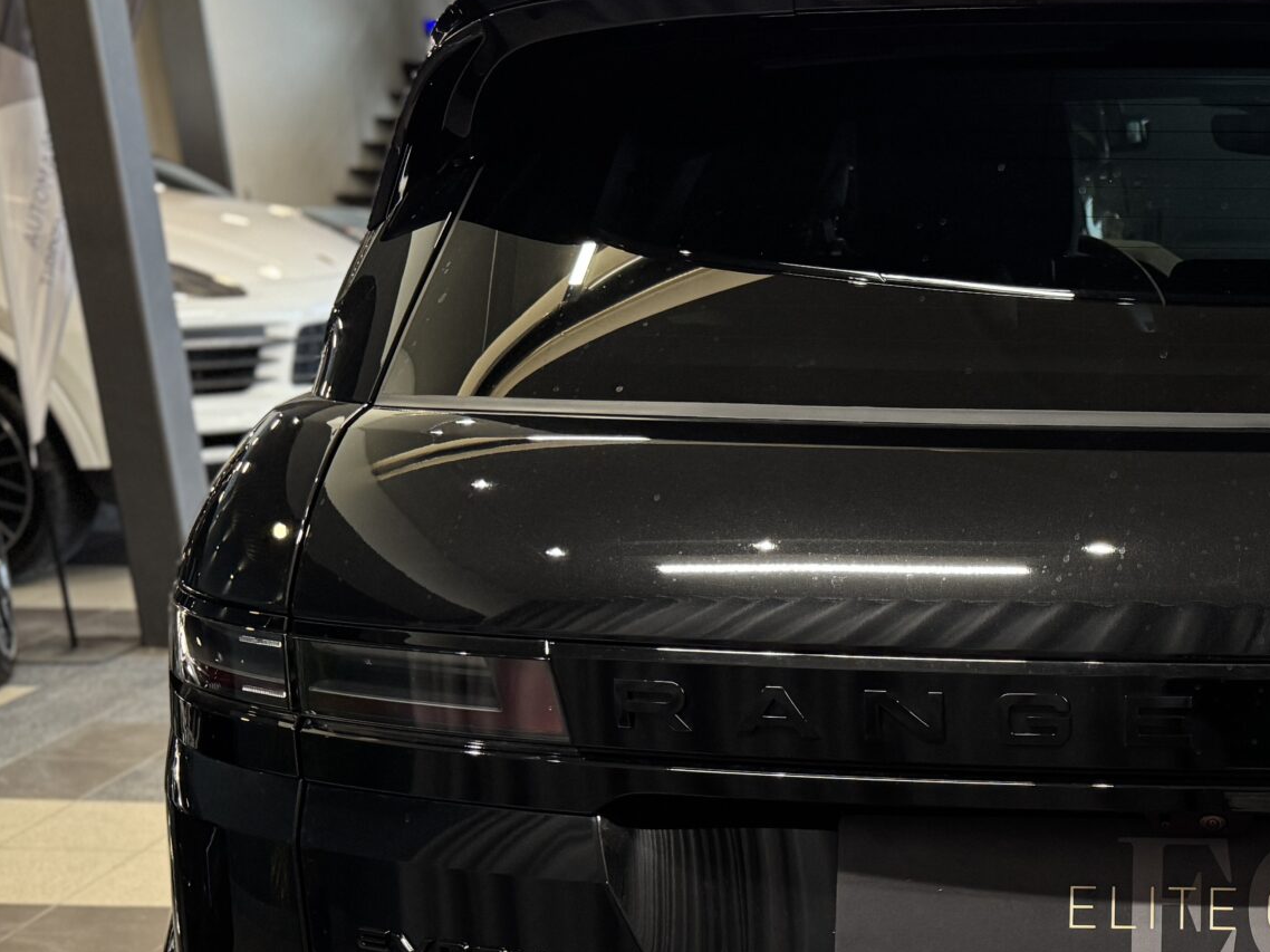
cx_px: 1266
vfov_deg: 26.1
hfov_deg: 32.7
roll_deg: -0.8
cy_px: 865
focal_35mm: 54
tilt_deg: -20.2
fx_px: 1981
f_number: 1.78
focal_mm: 6.76
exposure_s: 1/100
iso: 160
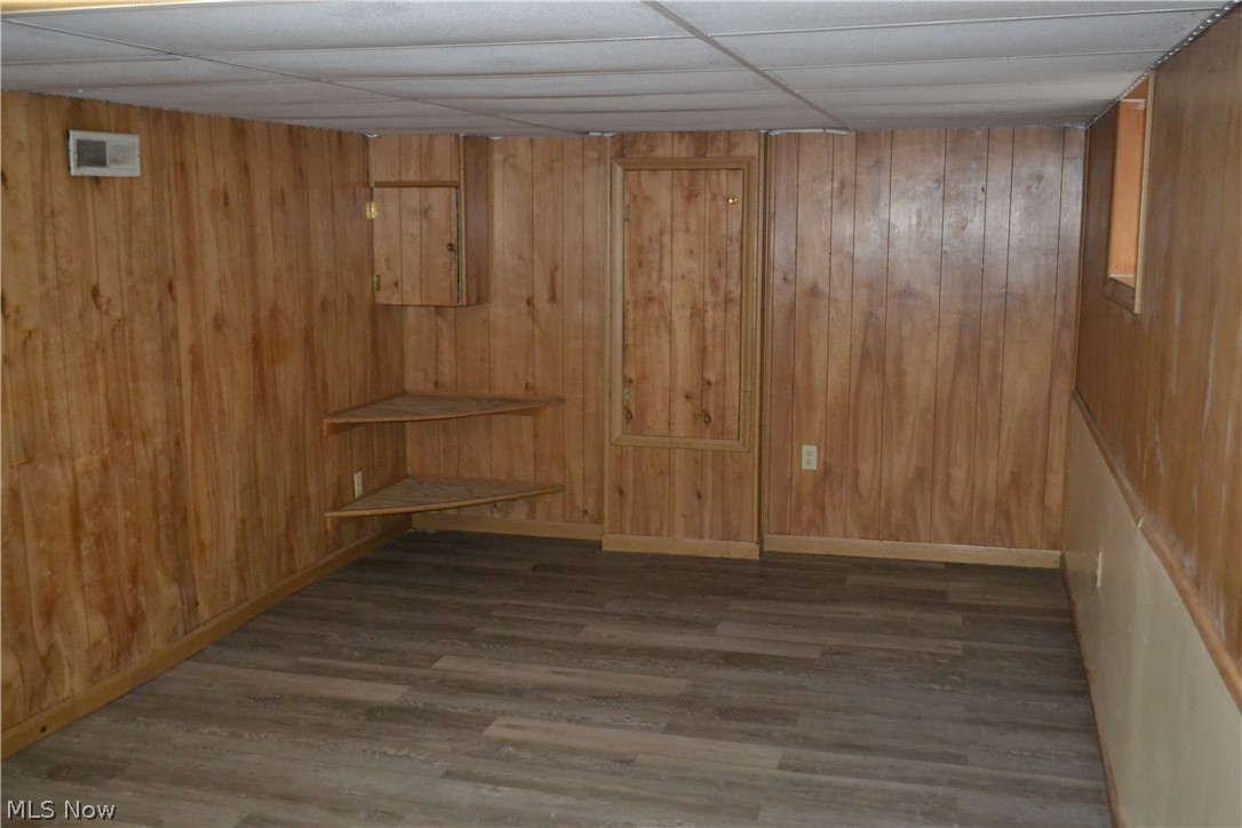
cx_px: 621
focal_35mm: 36
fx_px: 1242
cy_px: 414
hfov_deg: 53.1
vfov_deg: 36.9
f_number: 4
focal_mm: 24
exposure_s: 1/60
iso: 3200
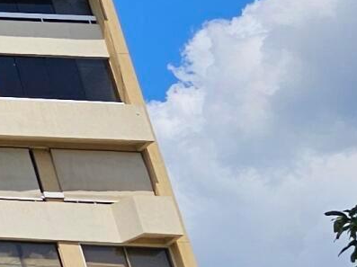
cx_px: -961
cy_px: -73
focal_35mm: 174
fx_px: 1793
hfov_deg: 8.1
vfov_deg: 8.4
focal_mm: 6.3
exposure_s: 1/981
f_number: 1.7
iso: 10
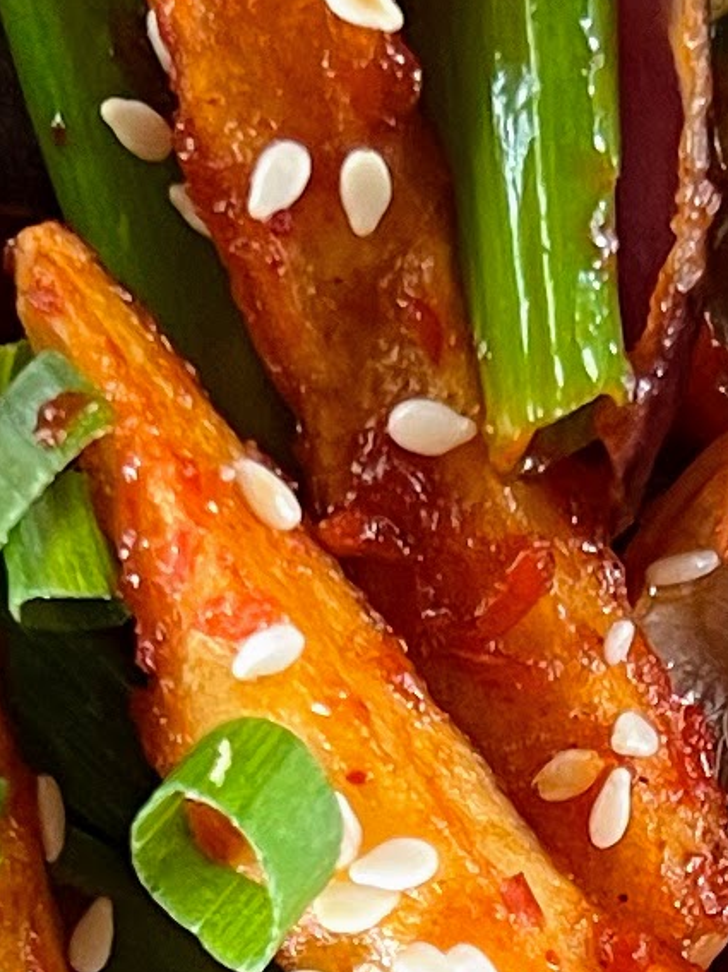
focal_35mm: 185
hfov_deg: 8.0
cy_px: 1215
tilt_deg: -79.4
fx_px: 5190
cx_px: 435
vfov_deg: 10.5
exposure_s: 1/60
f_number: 1.5
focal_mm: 5.7
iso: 125
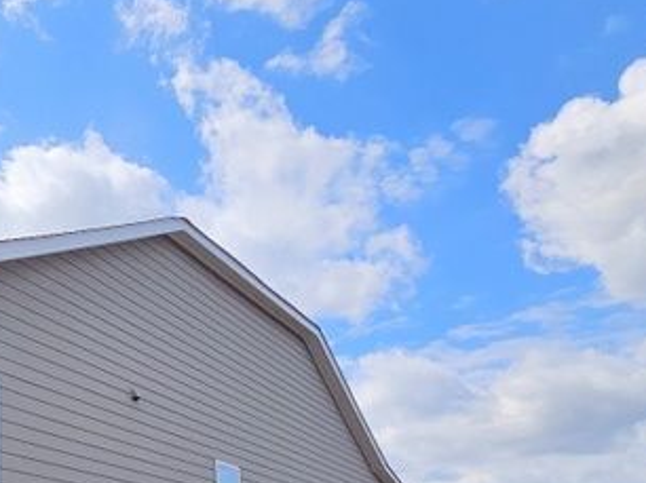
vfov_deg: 37.3
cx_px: -32
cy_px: 485
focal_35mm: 34
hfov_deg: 44.0
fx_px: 634
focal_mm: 2.2
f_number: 2.2
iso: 50
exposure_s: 1/3354
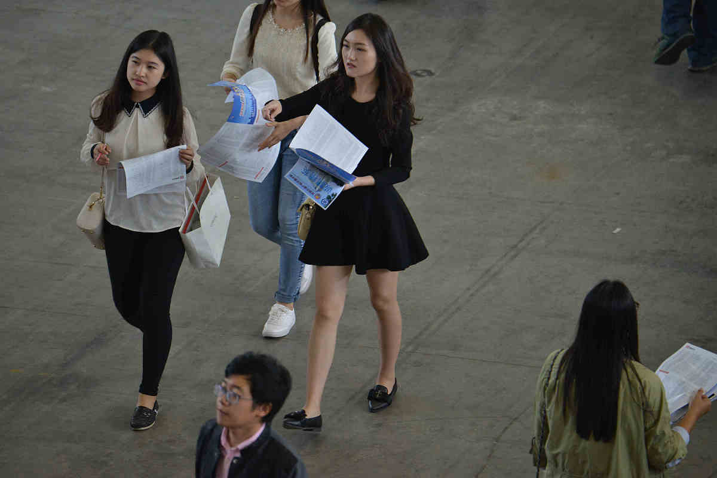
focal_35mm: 340
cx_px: 358
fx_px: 6771
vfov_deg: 4.0
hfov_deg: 6.1
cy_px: 239
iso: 1600
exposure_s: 1/200
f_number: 5.6
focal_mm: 340
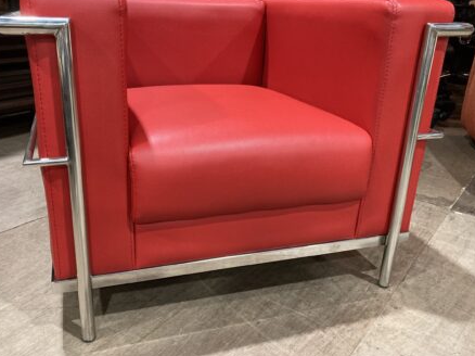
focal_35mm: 32
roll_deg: -2.0
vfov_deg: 44.1
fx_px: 439
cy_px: 166
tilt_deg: -21.1
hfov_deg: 56.8
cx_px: 221
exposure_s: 1/50
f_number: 1.8
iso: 320
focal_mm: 3.99
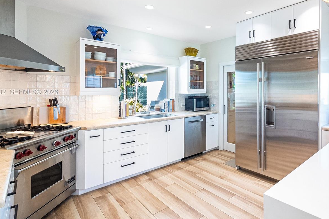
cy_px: 92
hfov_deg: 86.1
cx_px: 194
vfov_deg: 64.1
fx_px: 174
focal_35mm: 19
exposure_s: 1/80
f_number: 5
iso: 800
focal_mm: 7
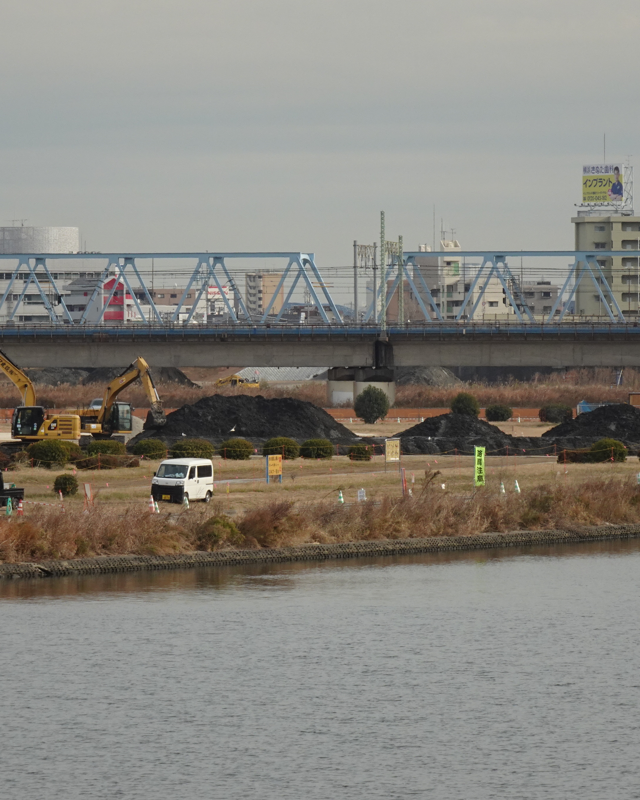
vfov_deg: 6.6
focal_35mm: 294
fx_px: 6961
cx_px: 346
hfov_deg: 5.3
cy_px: 401
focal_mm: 36.38
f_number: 6.3
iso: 100
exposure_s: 1/320
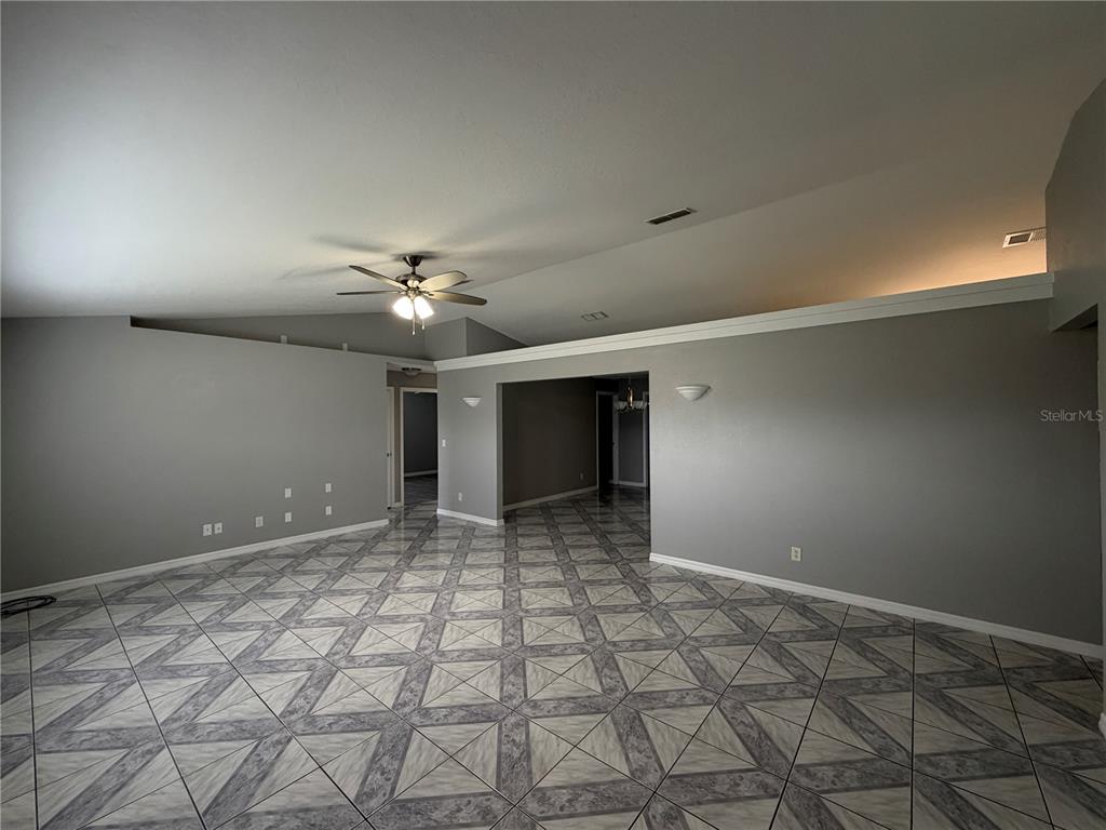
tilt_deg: +0.0
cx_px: 553
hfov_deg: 102.1
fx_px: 447
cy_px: 415
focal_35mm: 14
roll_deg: +0.8
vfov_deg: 85.7
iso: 250
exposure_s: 1/120
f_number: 2.2
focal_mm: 2.22
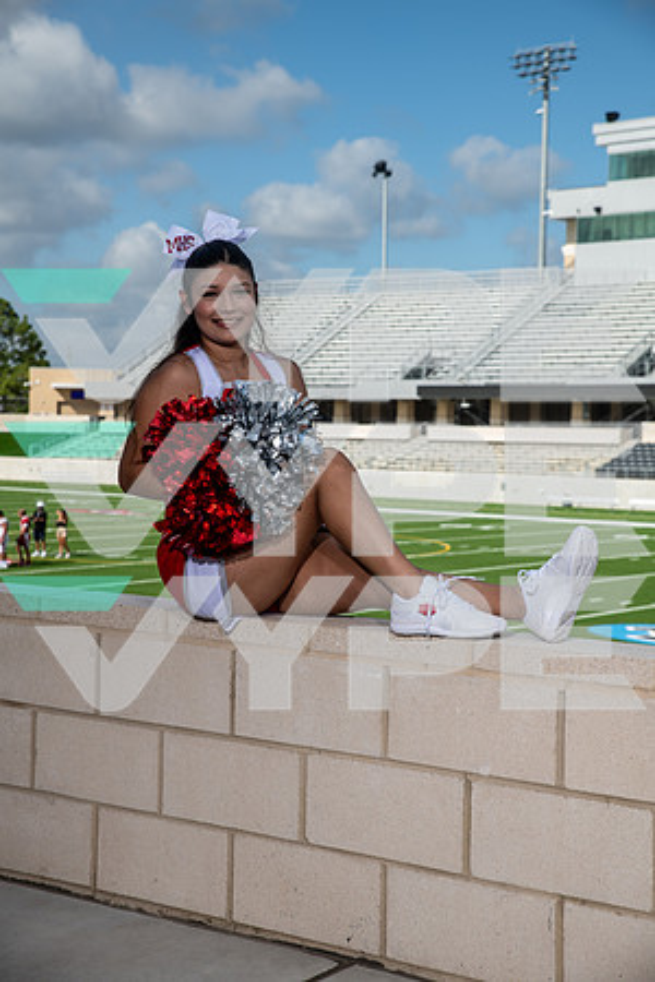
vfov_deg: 31.0
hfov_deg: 20.9
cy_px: 491
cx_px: 328
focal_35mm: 65
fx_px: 1774
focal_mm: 65
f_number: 7.1
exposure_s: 1/320
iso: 100
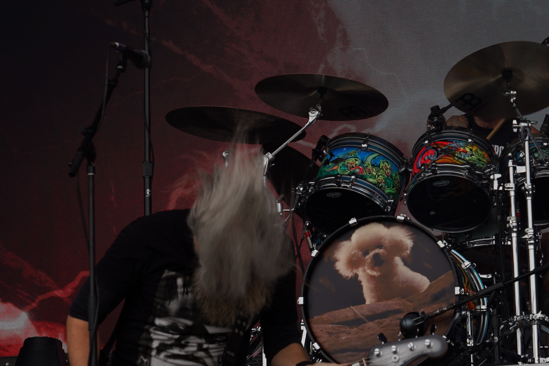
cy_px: 238
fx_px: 2303
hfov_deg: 13.6
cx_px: 211
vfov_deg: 9.1
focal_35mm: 151
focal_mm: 86
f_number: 8
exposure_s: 1/250
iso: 100
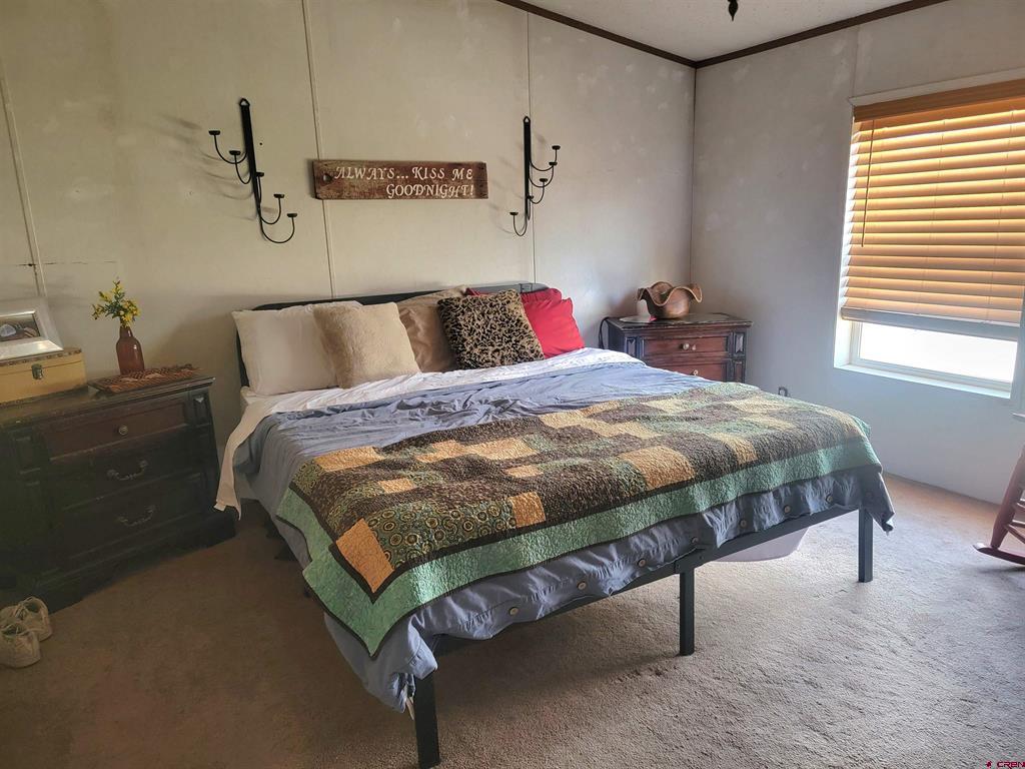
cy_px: 384
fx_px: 711
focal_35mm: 24
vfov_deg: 56.8
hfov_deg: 71.6
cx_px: 512
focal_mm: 6.7
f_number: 1.8
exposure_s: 1/40
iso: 320
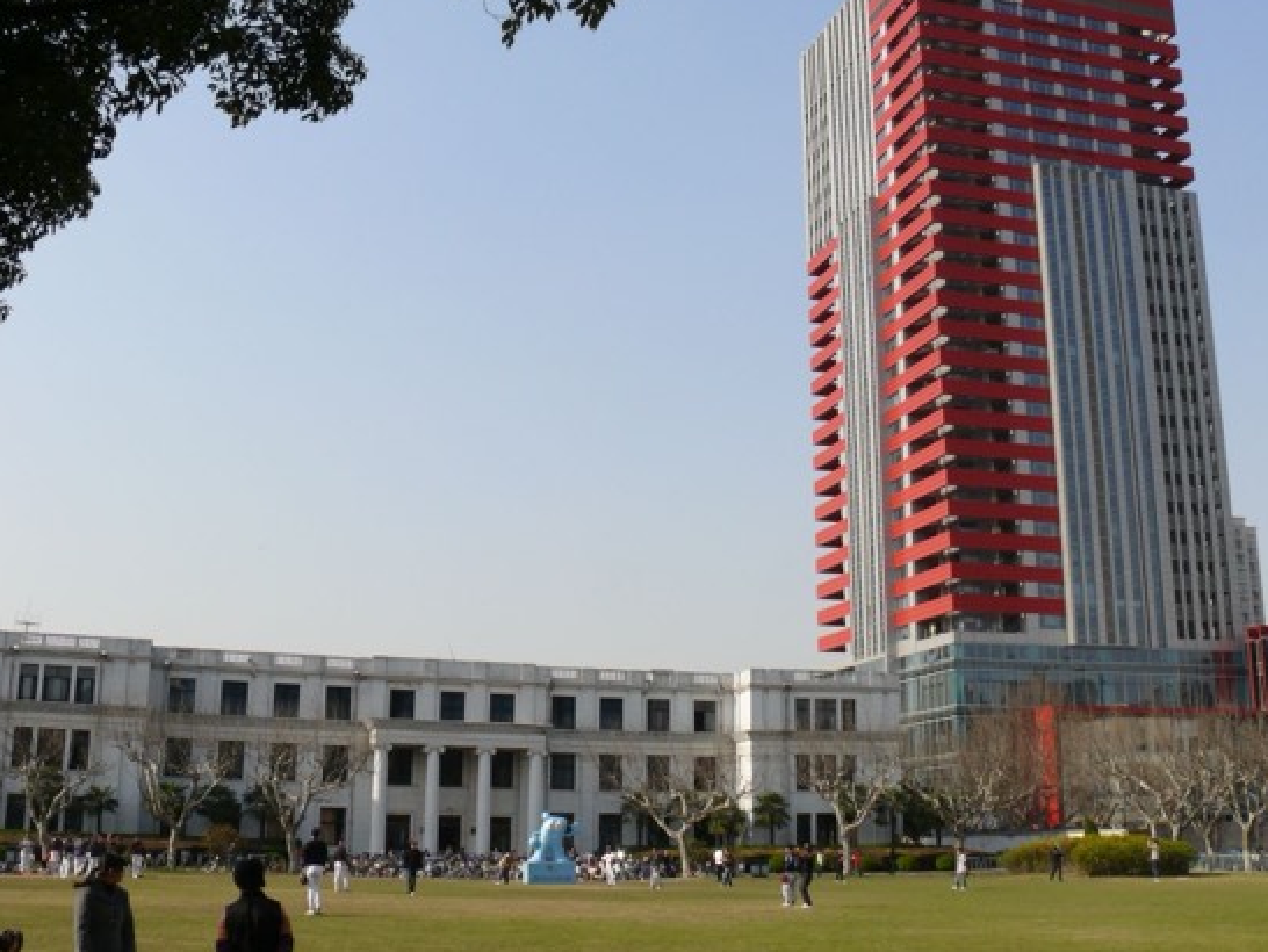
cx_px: 611
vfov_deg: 35.1
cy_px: 402
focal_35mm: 41
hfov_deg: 45.7
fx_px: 1503
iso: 100
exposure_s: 1/400
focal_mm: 7.4
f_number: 5.6
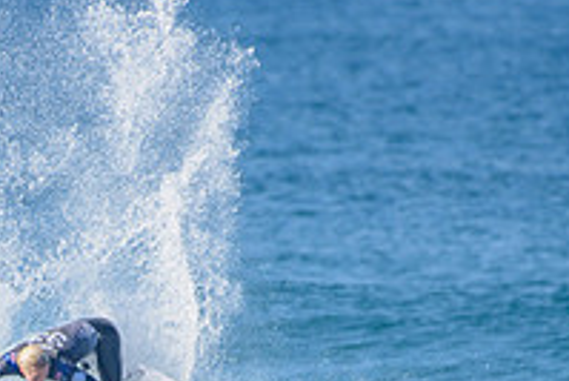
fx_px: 23029
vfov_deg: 0.9
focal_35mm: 1456
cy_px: 514
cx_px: 46
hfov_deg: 1.4
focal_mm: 500
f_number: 5.6
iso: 200
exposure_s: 1/1600
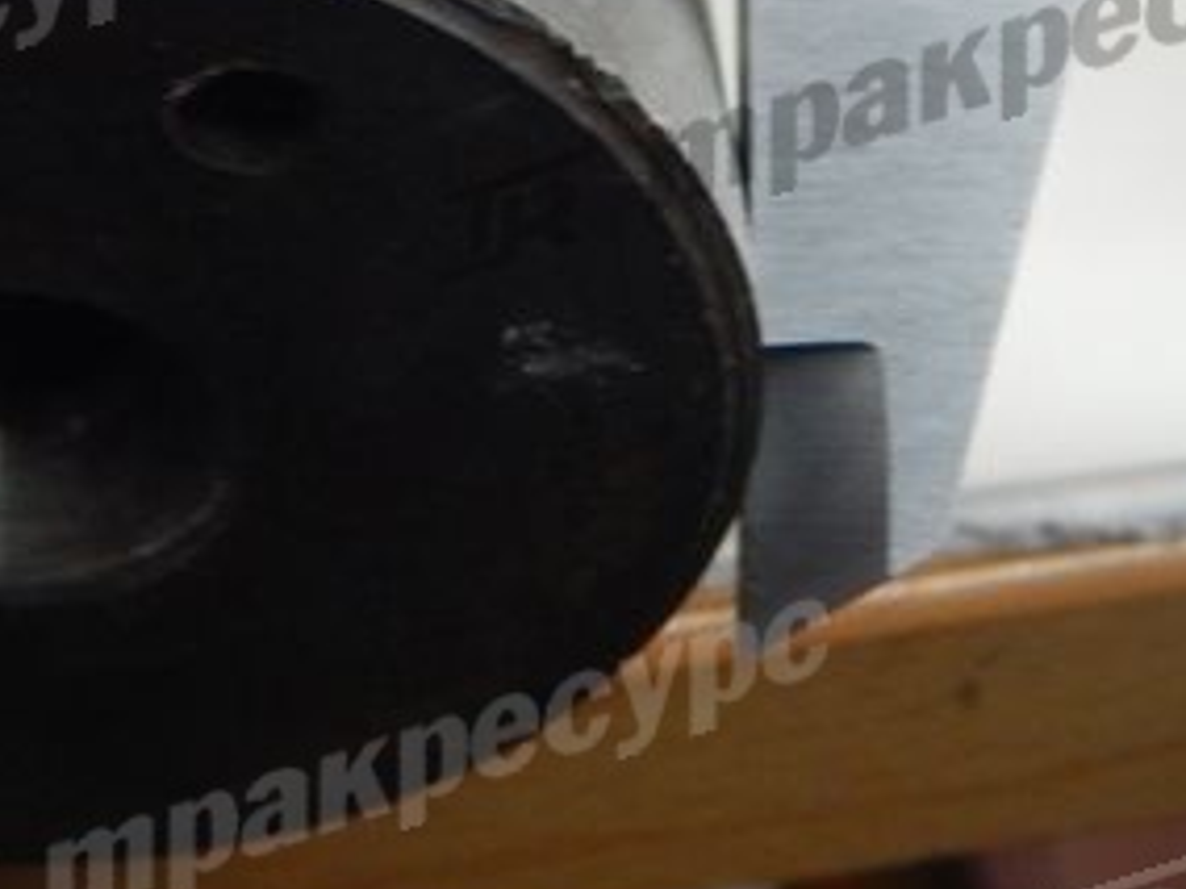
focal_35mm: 107
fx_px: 3666
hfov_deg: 18.2
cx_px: 196
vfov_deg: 13.6
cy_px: -75
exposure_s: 1/20
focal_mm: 6.8
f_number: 3.4
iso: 400
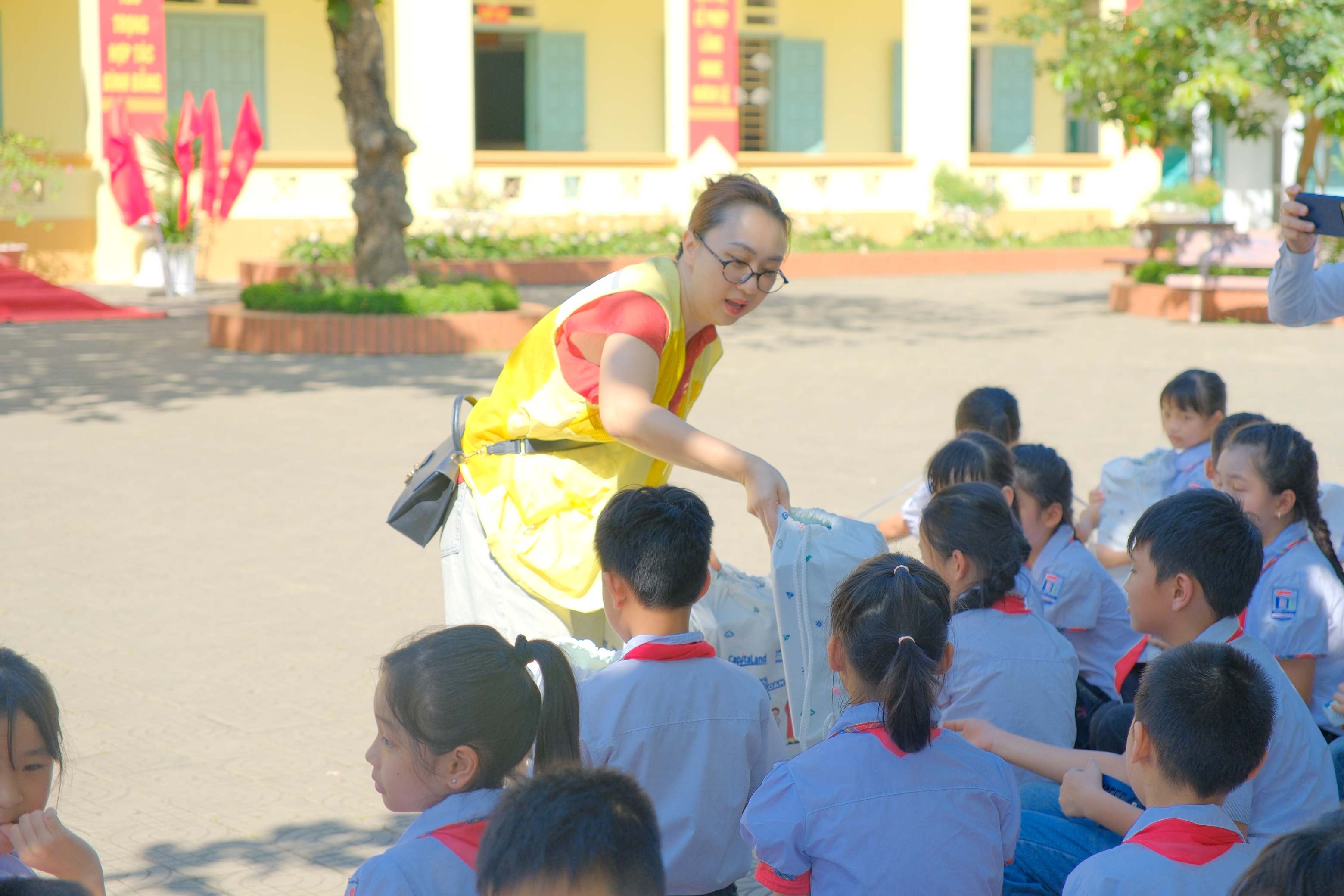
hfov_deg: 27.0
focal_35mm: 75
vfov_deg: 18.2
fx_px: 2800
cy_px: 448
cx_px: 672
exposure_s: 1/1000
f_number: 3.6
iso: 800
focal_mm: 50
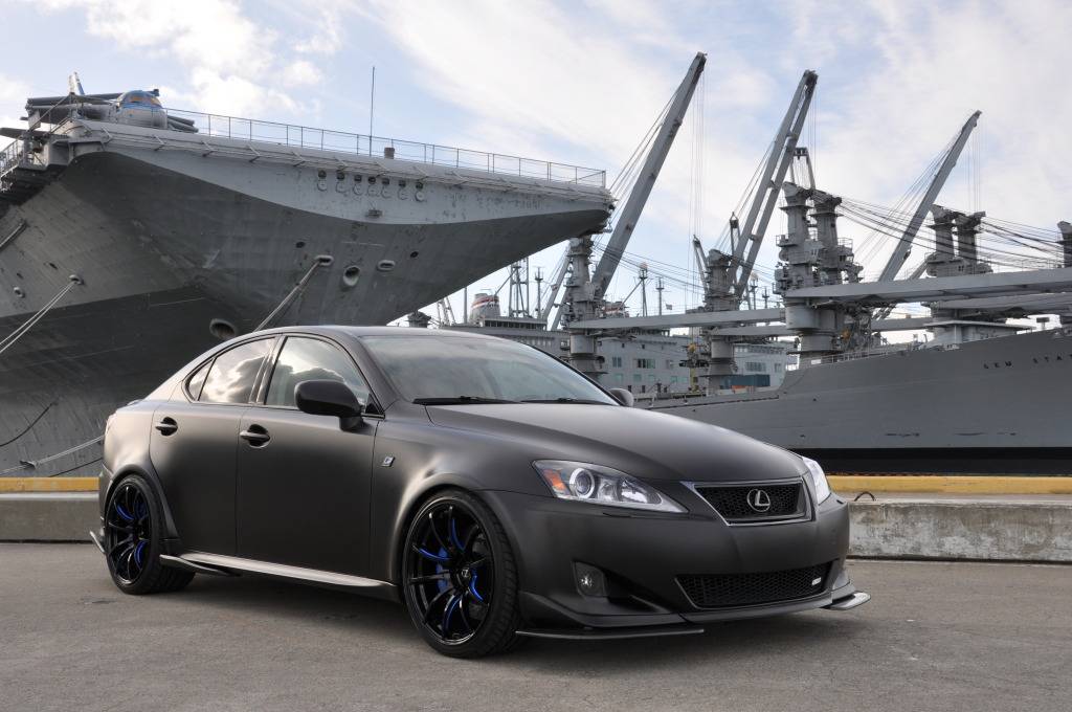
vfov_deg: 31.8
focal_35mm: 42
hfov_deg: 46.5
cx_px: 536
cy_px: 356
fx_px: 1249
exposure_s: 1/160
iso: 200
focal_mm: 28
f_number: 13
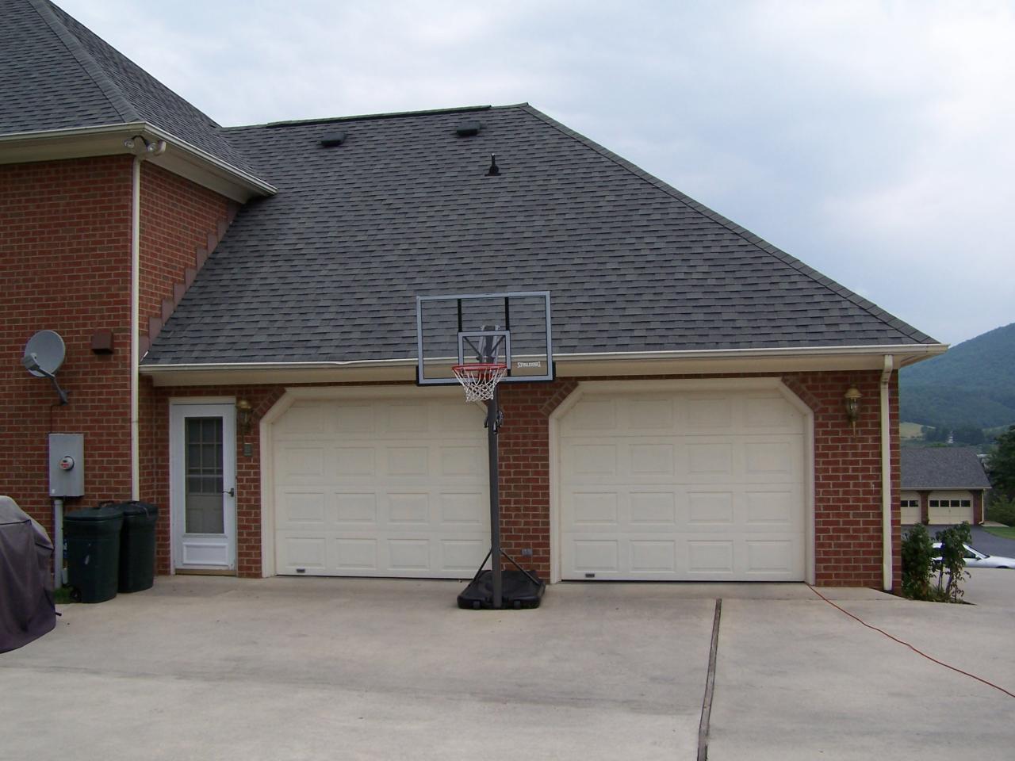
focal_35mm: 38
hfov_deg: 49.0
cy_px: 380
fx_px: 1114
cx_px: 508
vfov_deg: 37.7
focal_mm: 6.3
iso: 80
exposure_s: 1/1000
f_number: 4
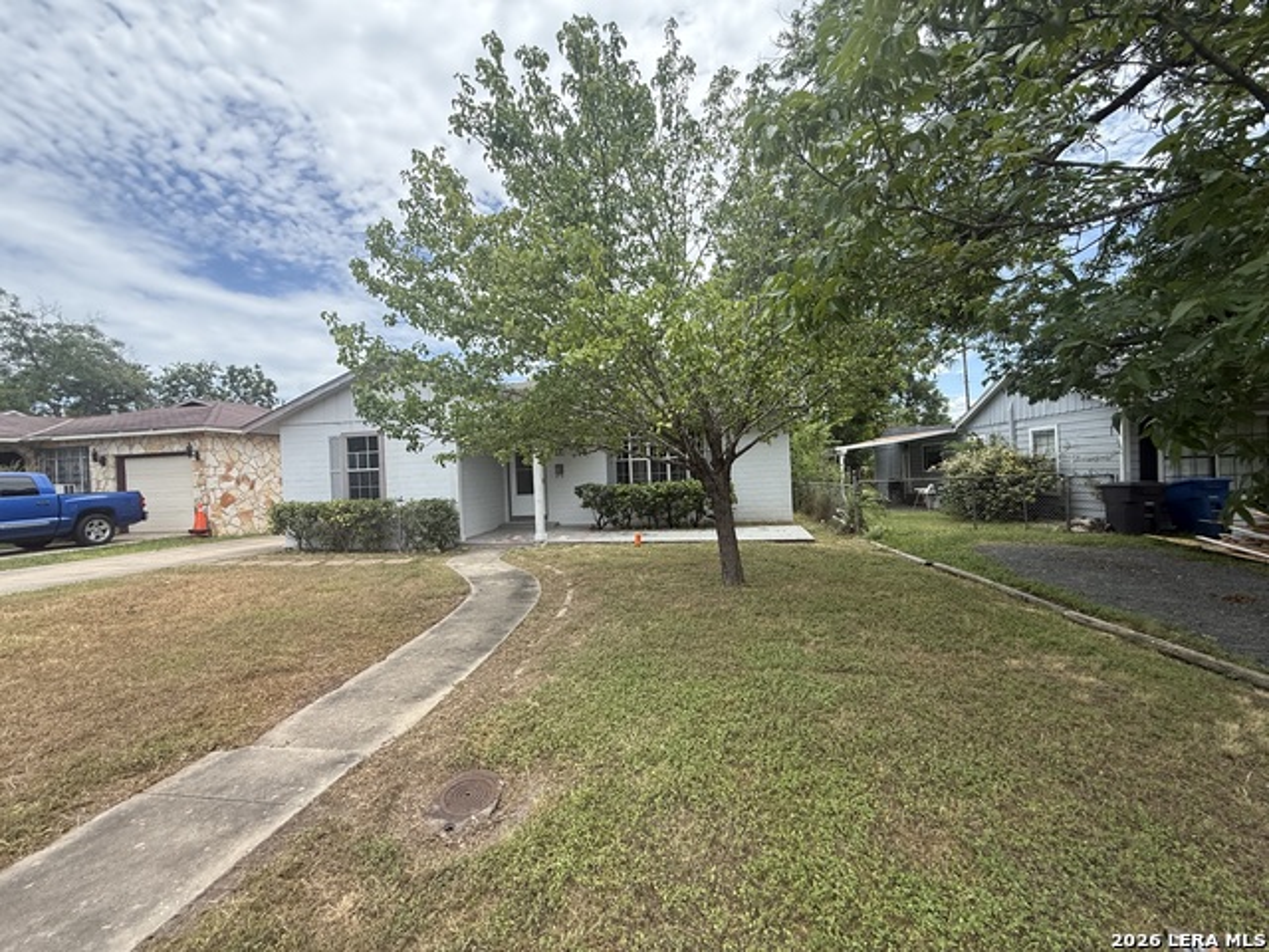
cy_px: 476
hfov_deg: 102.1
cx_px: 634
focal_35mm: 14
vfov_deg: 85.7
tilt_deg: +0.0
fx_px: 513
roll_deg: +3.1
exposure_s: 1/1017
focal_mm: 2.22
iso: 64
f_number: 2.2
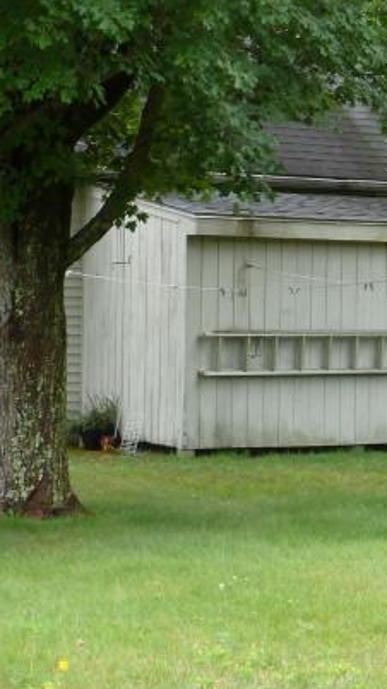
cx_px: 726
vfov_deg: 17.2
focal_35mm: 125
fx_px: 2281
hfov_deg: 9.2
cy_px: 367
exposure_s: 1/100
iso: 100
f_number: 4
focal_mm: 8
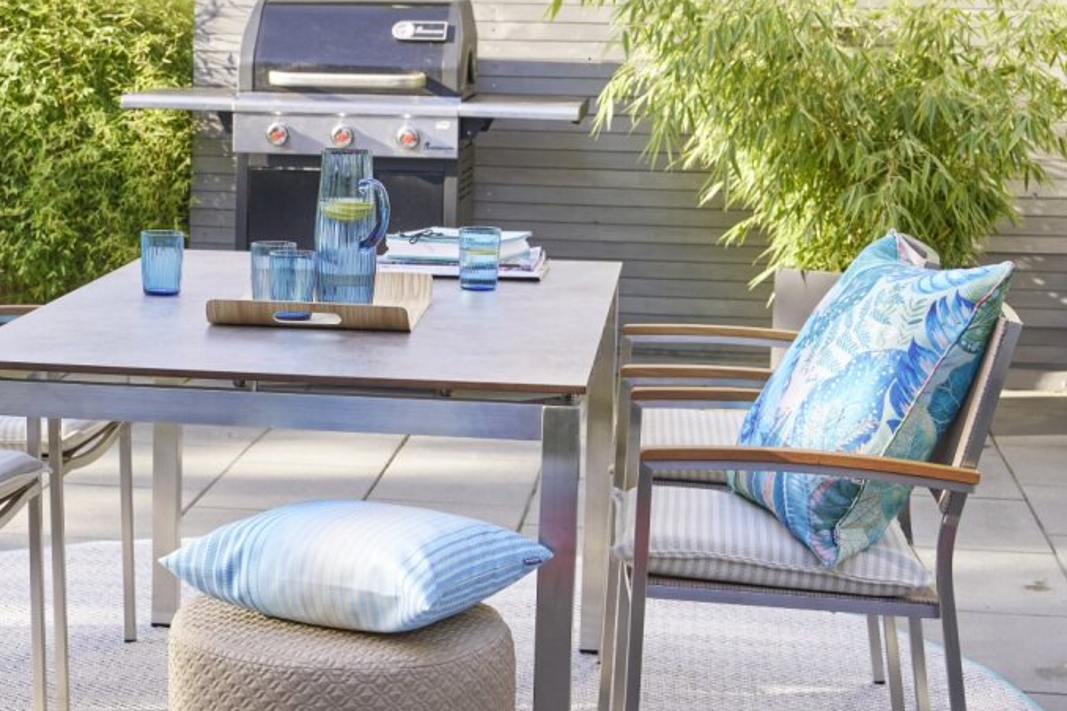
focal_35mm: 85
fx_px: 2519
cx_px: 165
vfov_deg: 16.1
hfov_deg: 23.4
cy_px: 418
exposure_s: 1/200
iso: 250
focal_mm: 36
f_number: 5
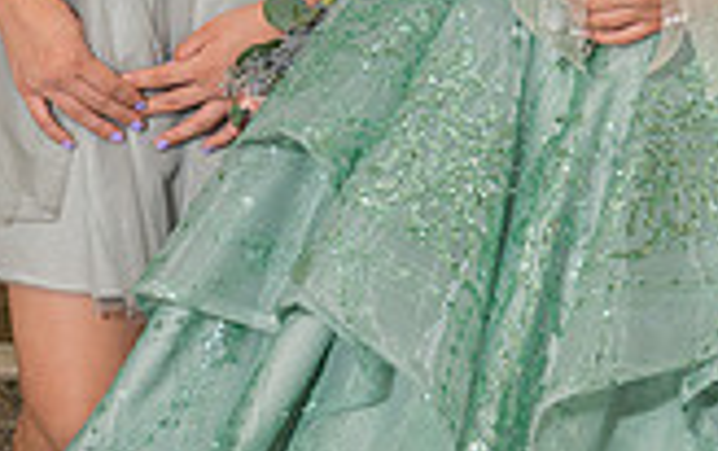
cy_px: -335
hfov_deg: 10.9
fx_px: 3743
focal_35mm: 191
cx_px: 547
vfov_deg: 6.7
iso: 320
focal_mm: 53
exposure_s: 1/200
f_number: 4.5
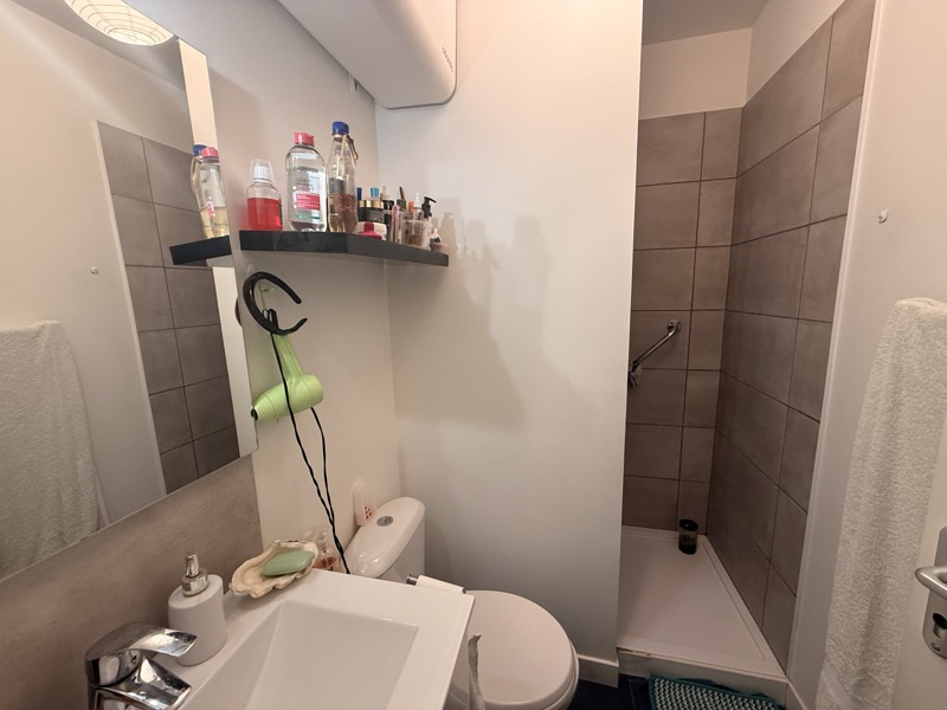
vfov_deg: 85.7
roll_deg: +1.6
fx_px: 383
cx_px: 474
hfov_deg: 102.1
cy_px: 355
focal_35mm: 14
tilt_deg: -9.5
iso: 200
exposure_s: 1/50
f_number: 2.2
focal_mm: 2.22
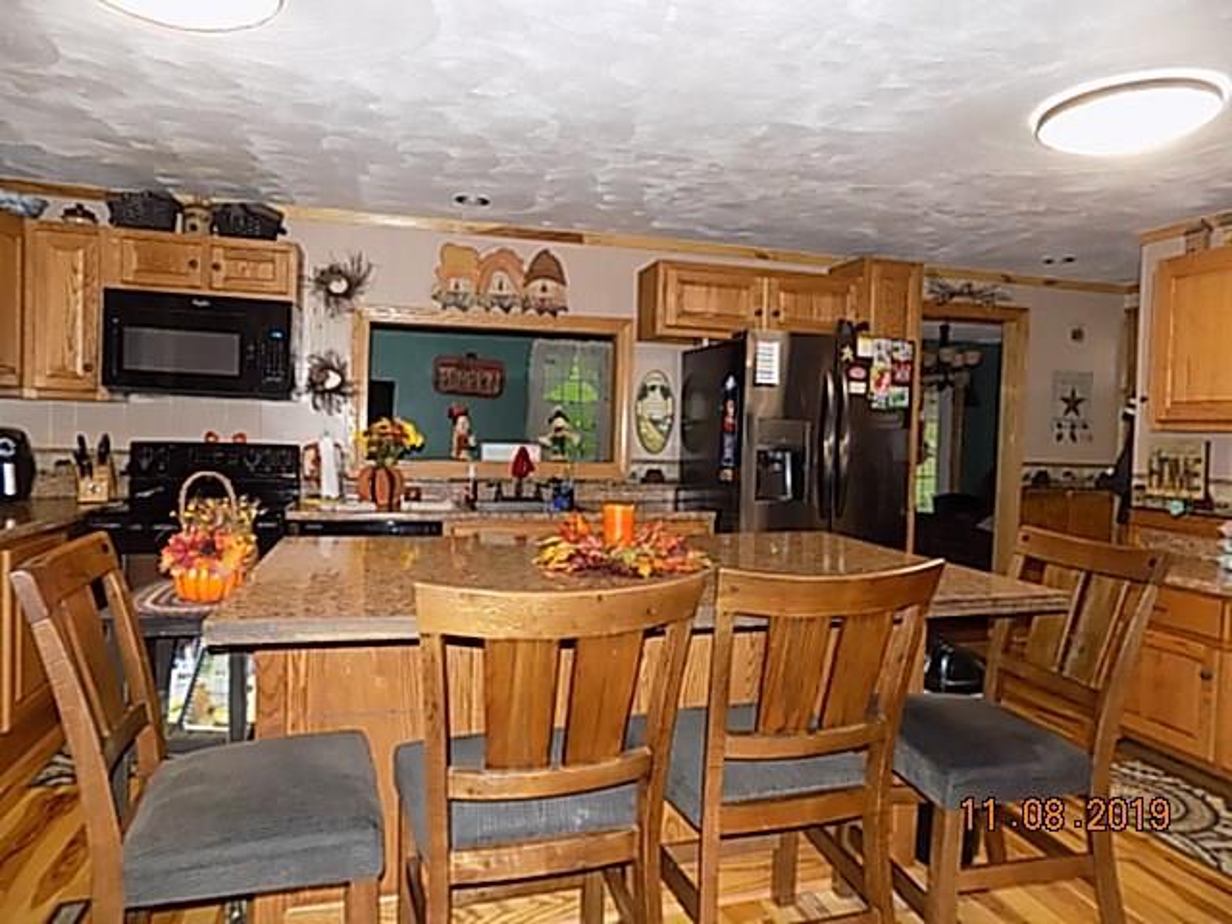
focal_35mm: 23
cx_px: 616
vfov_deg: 58.9
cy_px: 462
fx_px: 819
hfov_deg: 73.9
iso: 320
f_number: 3.1
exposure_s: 1/30
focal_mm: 4
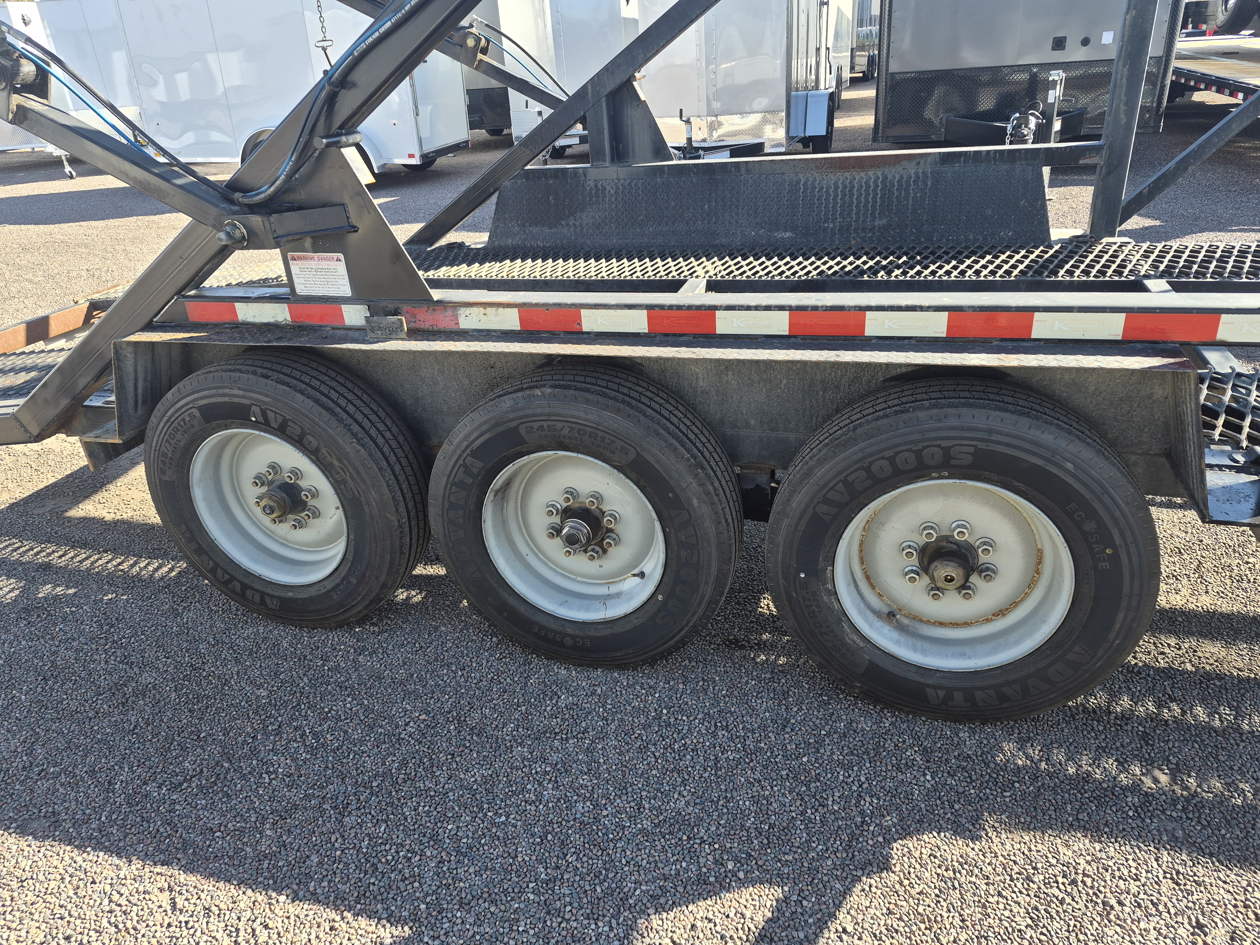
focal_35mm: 23
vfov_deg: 58.9
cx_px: 630
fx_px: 837
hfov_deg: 73.9
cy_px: 472
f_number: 1.8
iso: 80
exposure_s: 1/912
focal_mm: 5.4
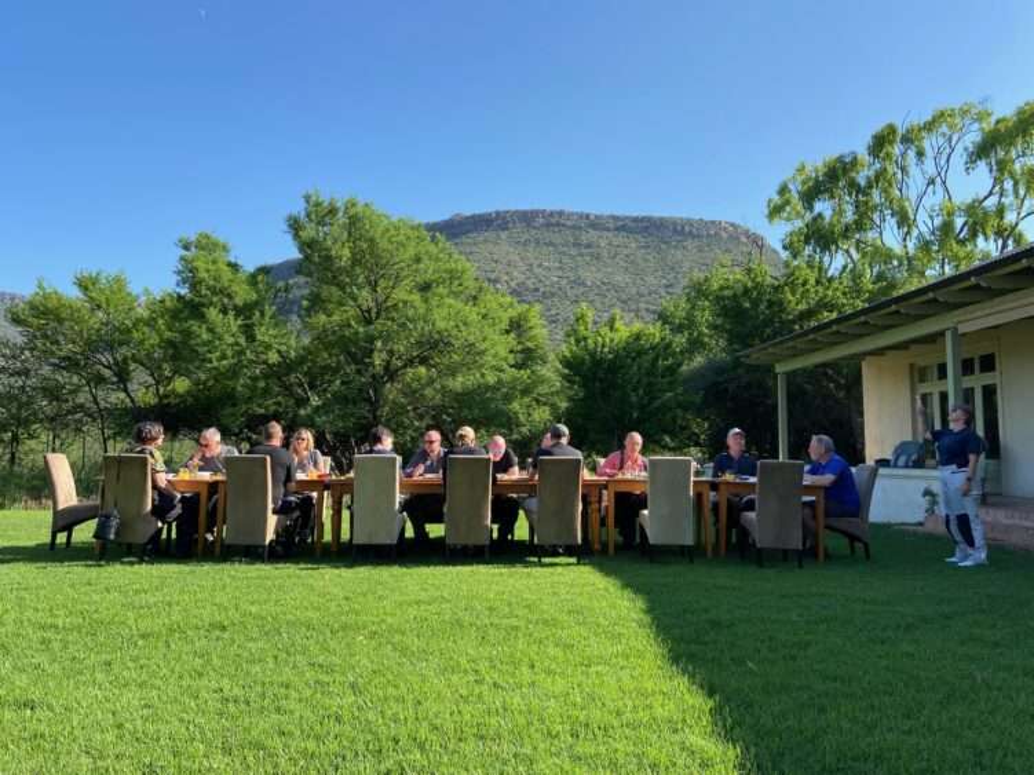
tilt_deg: +6.0
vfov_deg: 53.1
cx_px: 517
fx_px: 777
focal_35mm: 26
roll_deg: -0.2
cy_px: 388
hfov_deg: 67.3
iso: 32
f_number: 1.8
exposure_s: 1/1245
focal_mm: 4.25
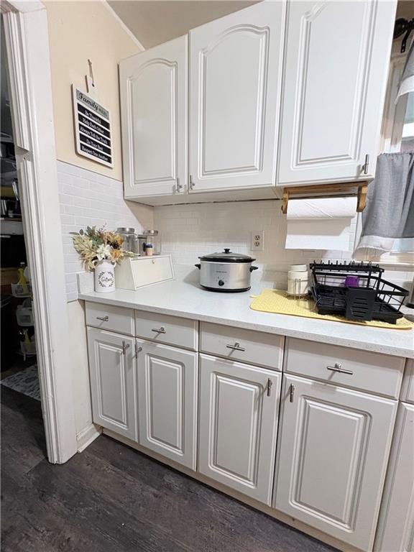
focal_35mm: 14
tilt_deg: -8.3
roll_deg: -1.8
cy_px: 276
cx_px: 207
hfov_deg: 85.7
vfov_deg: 102.1
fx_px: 223
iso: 320
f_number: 2.2
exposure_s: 1/60
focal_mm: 2.22
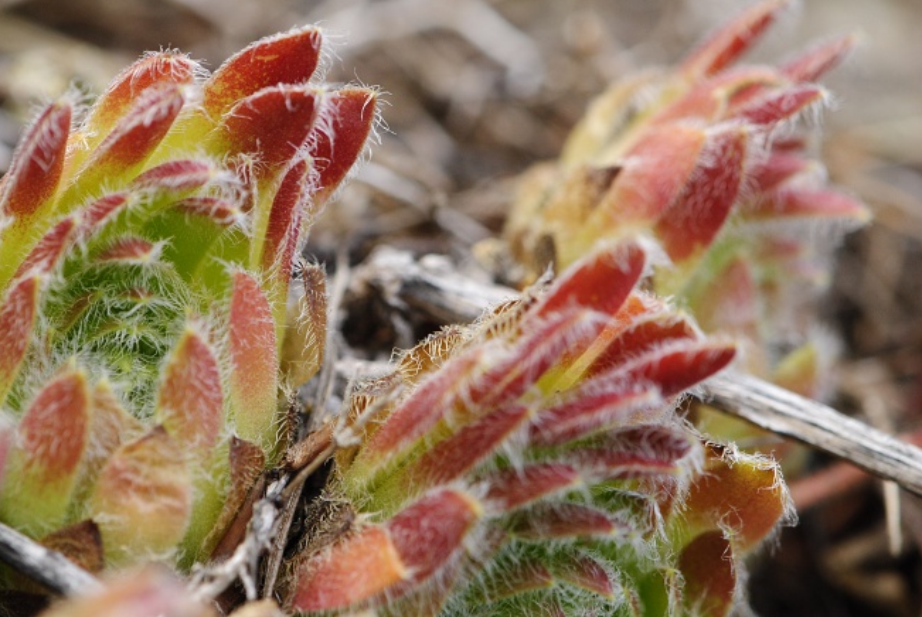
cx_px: 357
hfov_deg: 13.1
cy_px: 245
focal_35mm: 157
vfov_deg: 8.8
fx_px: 4016
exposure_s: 1/160
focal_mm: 85
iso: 400
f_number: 6.3
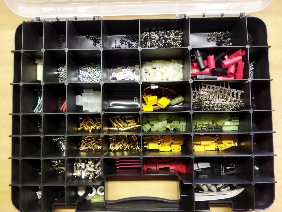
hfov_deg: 65.3
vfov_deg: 51.4
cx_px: 141
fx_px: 220
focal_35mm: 27
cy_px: 106
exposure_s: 1/33
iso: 222
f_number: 1.79
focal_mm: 4.71
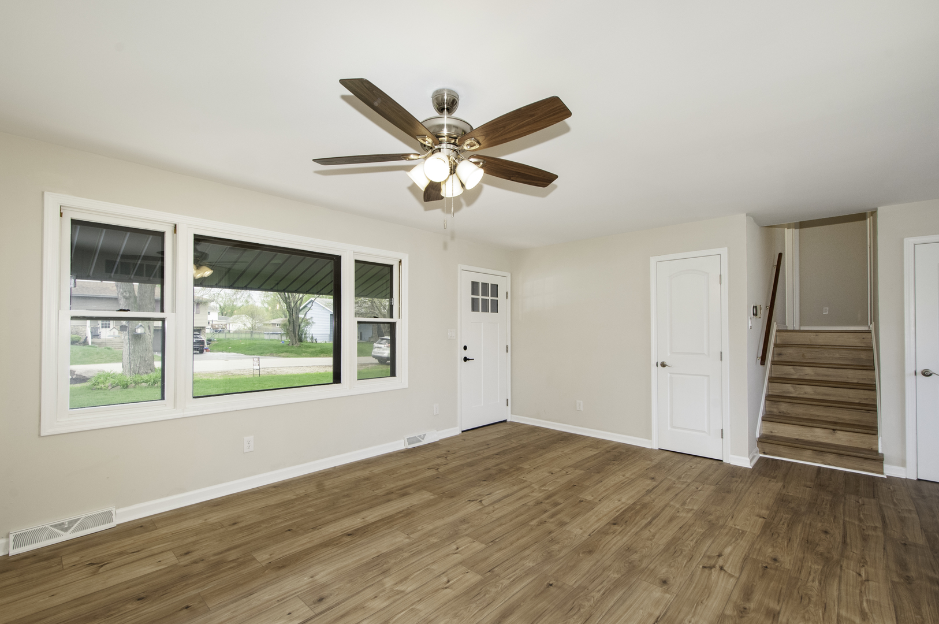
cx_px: 470
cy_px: 312
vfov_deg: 77.2
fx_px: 391
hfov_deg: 100.5
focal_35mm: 15
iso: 640
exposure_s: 1/160
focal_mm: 10
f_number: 9
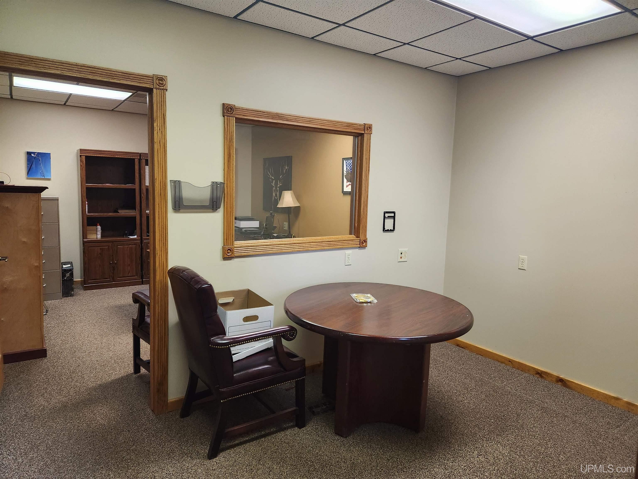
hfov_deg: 73.9
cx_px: 319
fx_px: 424
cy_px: 240
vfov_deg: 58.9
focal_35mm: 23
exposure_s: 1/120
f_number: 1.8
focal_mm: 5.4
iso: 640
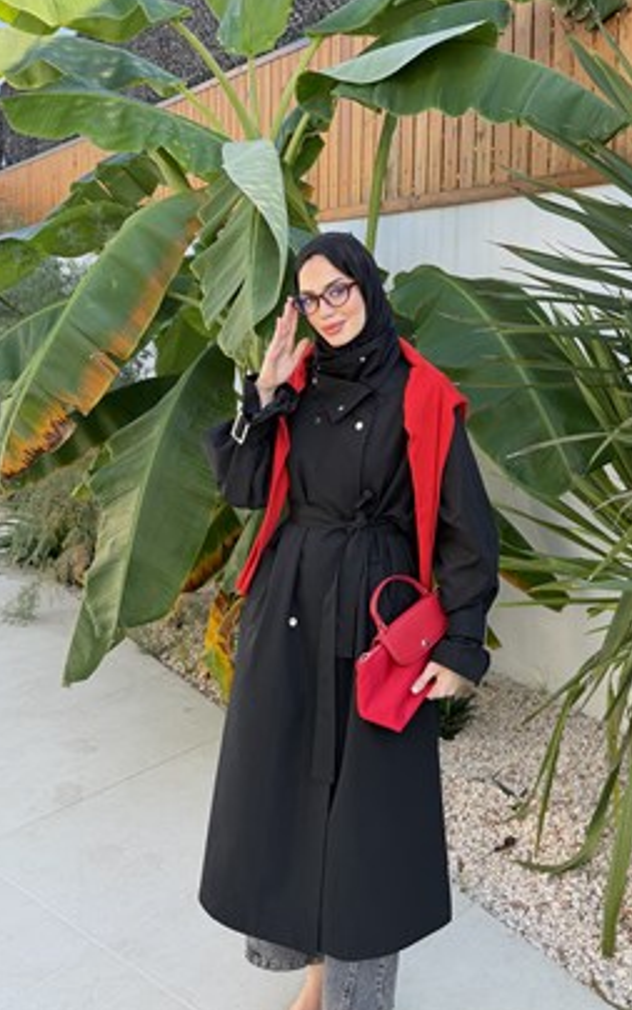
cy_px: 504
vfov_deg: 70.4
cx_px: 327
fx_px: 716
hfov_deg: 47.6
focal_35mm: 26
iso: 100
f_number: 1.78
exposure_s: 1/347
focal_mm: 6.76
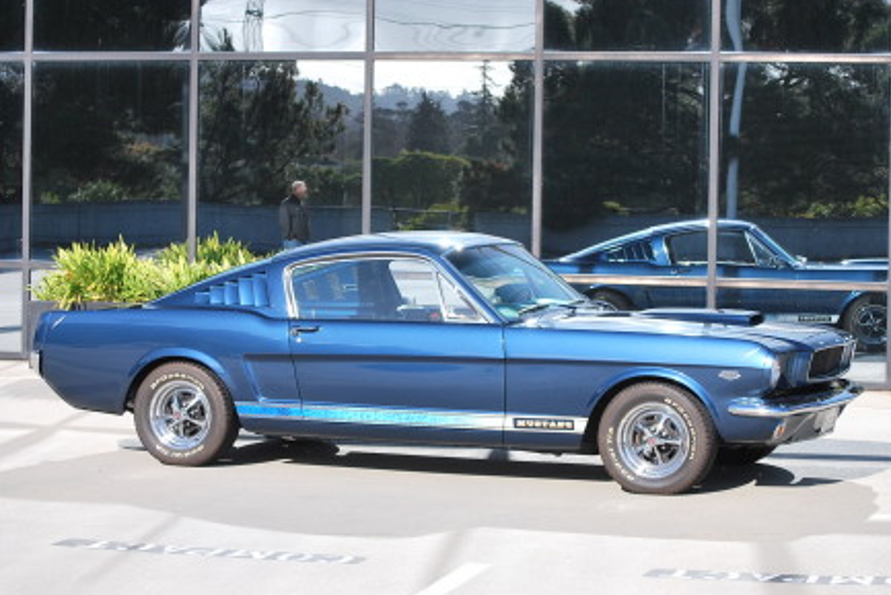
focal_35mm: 92
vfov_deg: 14.9
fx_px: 2267
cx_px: 461
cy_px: 287
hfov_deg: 22.2
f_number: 8
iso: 100
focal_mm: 55
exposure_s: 1/250
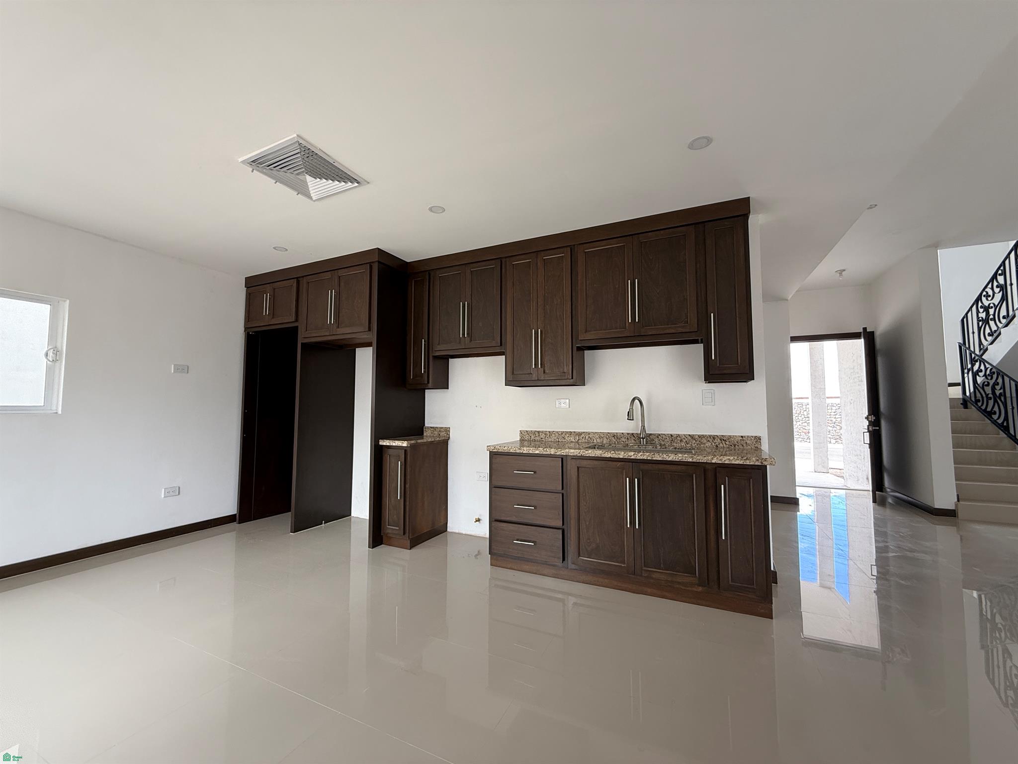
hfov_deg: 102.1
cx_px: 509
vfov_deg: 85.7
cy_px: 382
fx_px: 412
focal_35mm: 14
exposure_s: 1/99
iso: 80
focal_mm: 2.22
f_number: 2.2
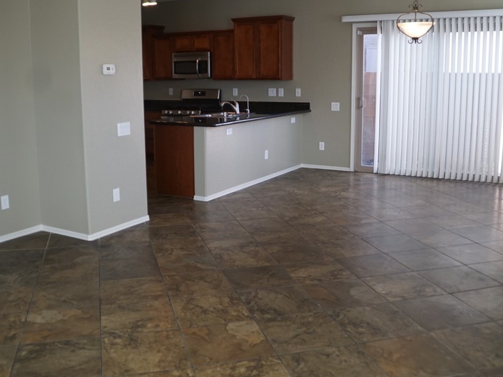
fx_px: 523
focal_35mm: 36
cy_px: 169
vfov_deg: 39.6
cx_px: 238
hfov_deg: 51.3
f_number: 4
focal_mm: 18
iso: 500
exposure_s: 1/160
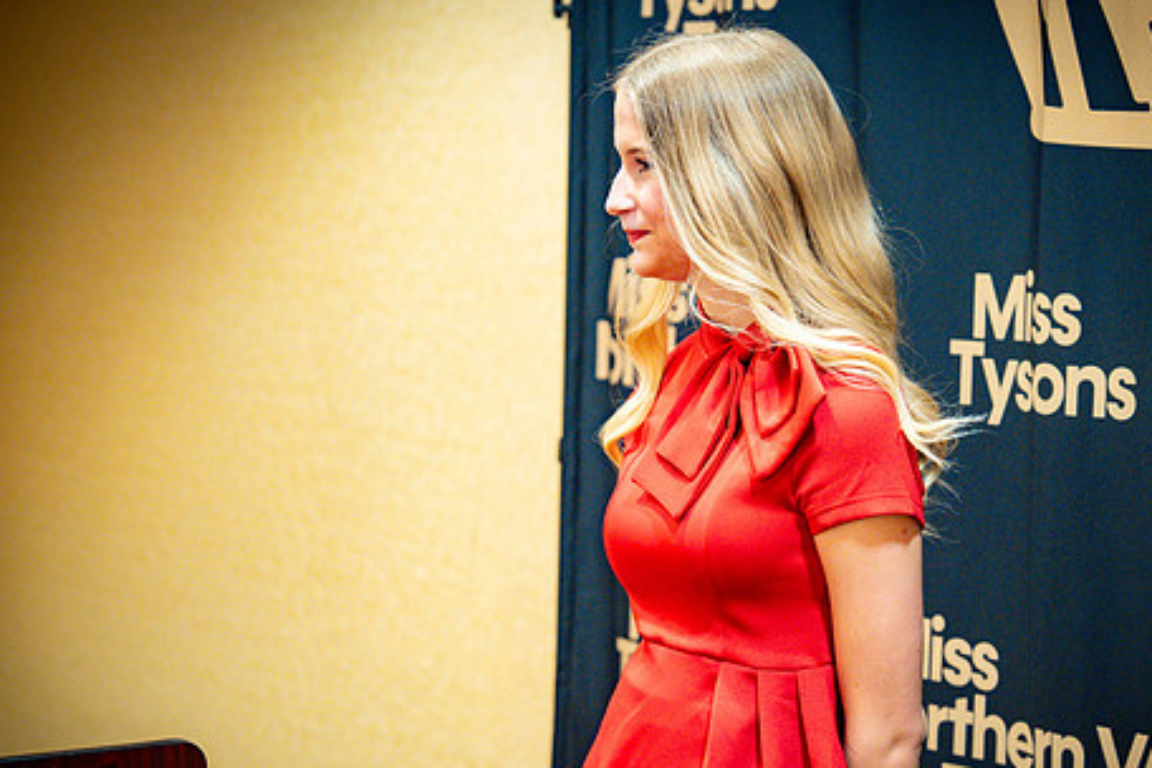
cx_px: 687
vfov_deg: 15.4
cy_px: 453
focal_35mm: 89
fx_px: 2848
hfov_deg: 22.8
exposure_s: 1/125
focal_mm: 70
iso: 1600
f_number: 2.8
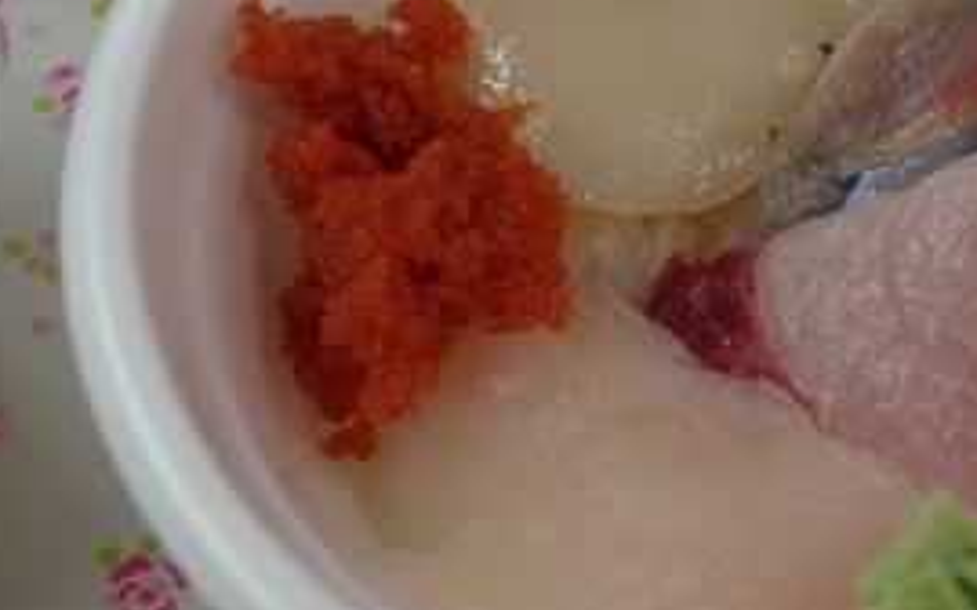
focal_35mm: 68
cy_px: 240
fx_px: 1812
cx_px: 812
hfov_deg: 29.3
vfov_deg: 19.1
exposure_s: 1/60
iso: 400
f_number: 5
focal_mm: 24.38
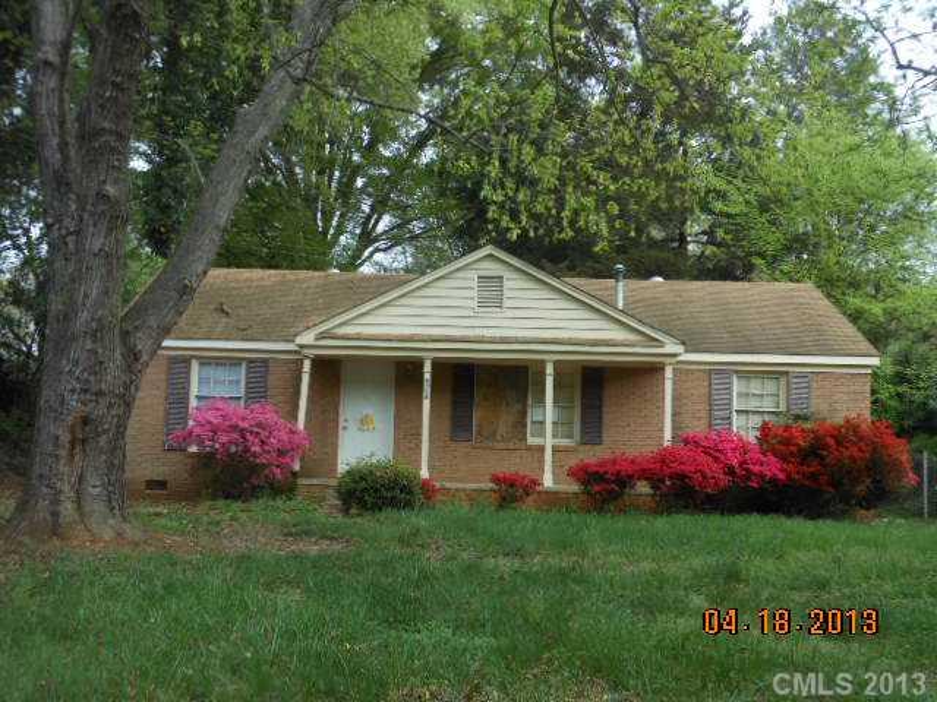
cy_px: 351
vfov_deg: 33.6
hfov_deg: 43.9
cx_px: 468
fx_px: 1164
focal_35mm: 43
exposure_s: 1/125
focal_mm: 7.7
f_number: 3.8
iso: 80
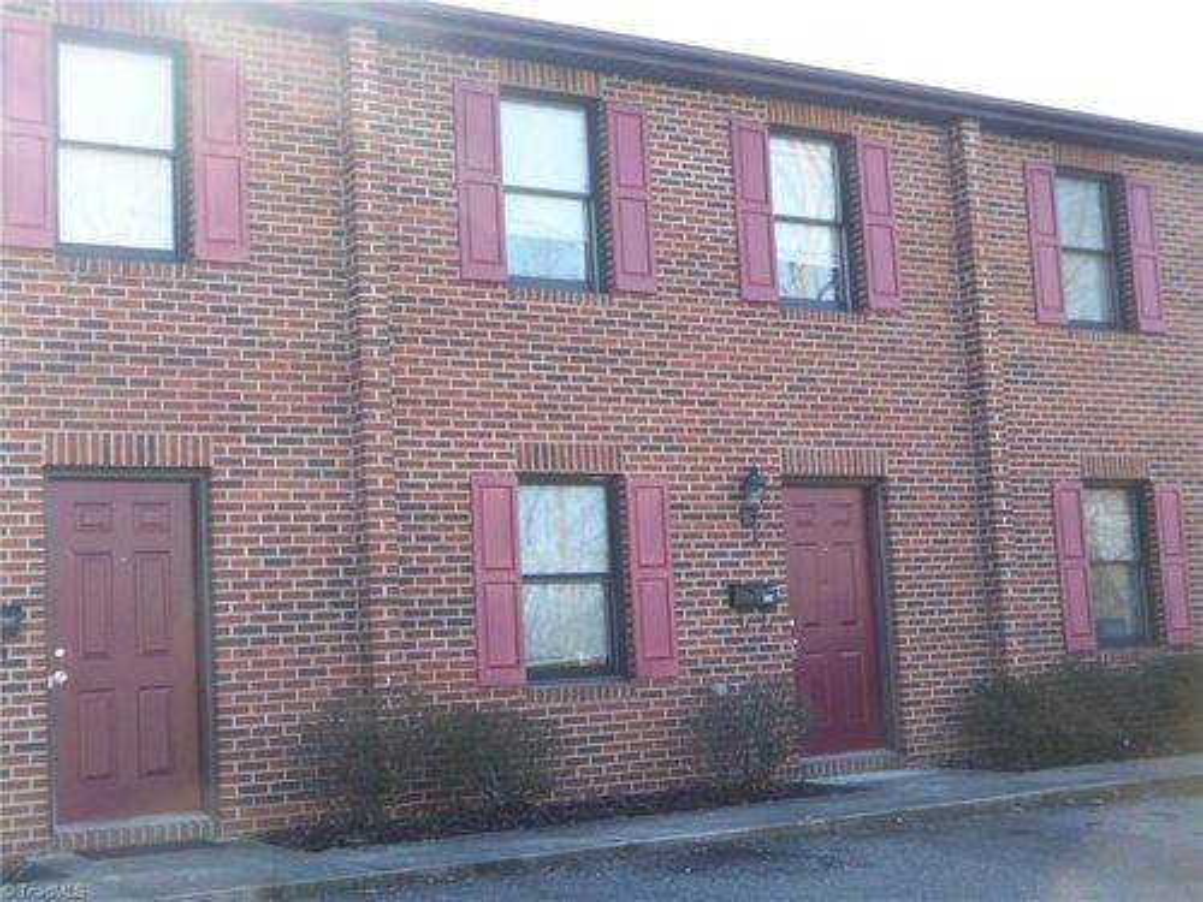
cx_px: 602
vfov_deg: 29.7
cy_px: 451
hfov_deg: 38.9
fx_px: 1703
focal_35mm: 49
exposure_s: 1/80
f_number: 4
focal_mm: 8
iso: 125
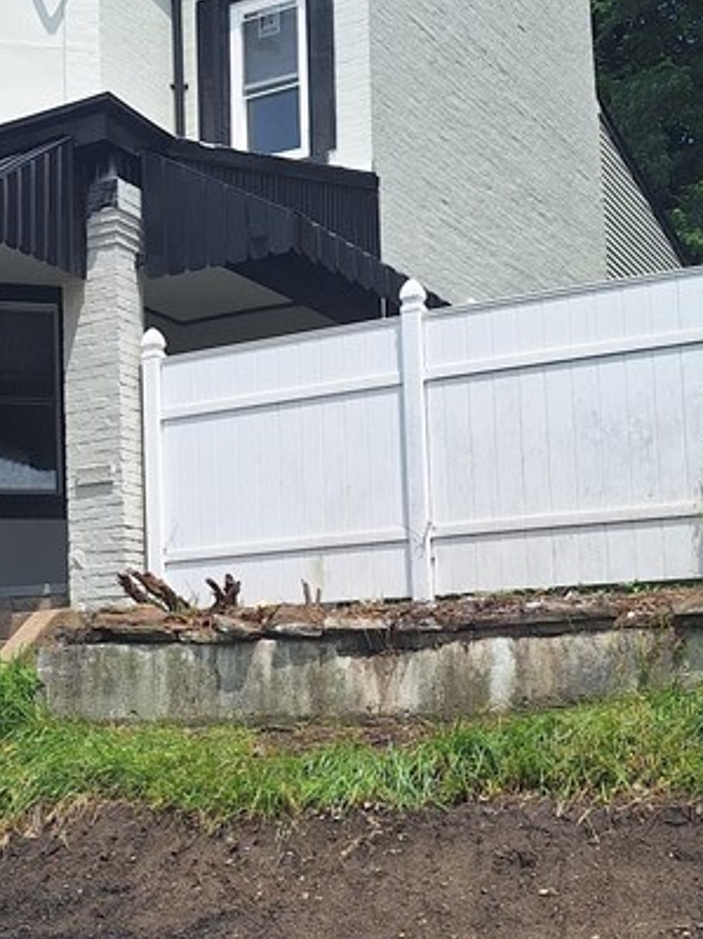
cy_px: 560
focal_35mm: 59
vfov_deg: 32.6
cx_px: 96
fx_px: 1598
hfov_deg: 24.2
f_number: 1.8
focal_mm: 5.54
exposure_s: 1/3623
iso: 40
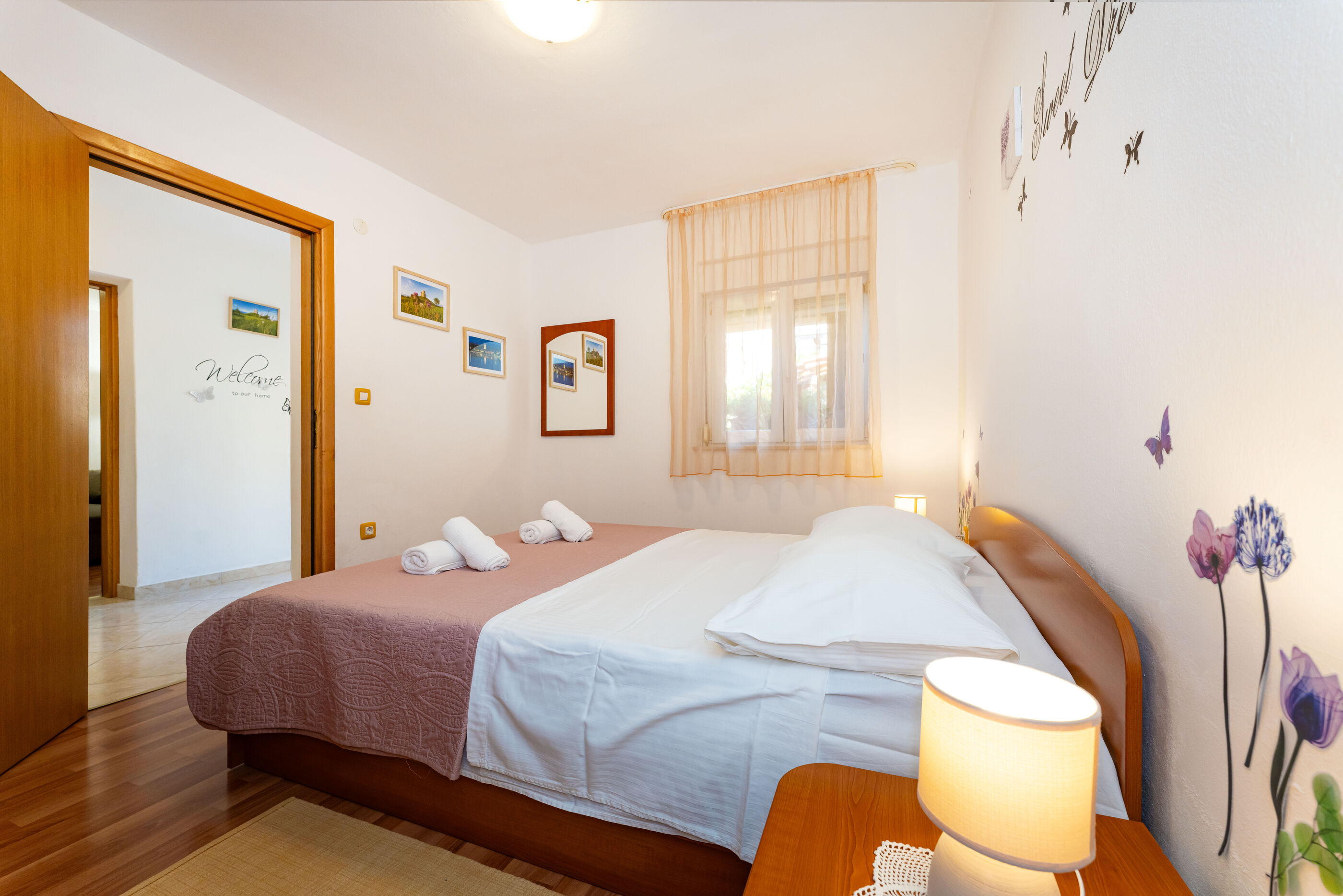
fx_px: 522
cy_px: 448
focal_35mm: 14
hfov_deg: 104.3
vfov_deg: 81.2
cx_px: 672
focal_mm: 14
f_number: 7.1
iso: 800
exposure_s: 1/60
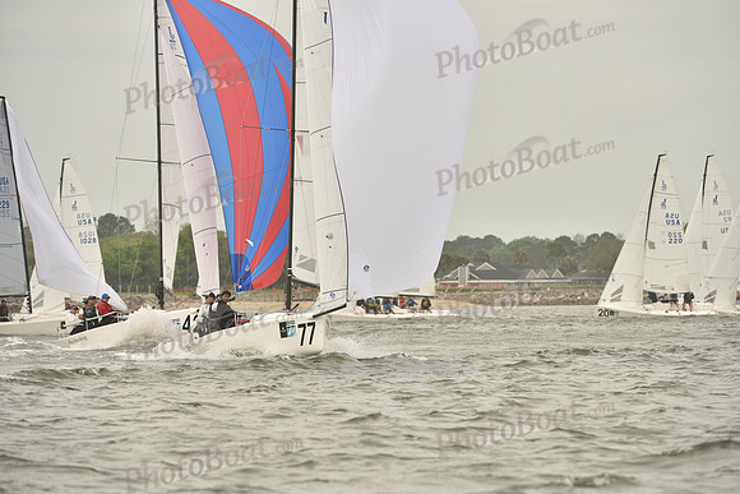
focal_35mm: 310
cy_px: 247
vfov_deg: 4.4
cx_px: 370
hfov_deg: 6.6
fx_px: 6373
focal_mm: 310
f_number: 8
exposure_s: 1/1000
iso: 320
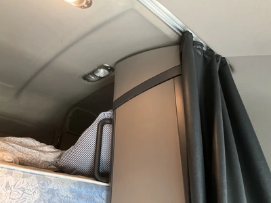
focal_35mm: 29
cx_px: 136
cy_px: 102
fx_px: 227
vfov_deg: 48.2
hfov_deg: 61.7
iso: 320
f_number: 1.8
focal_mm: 3
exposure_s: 1/32
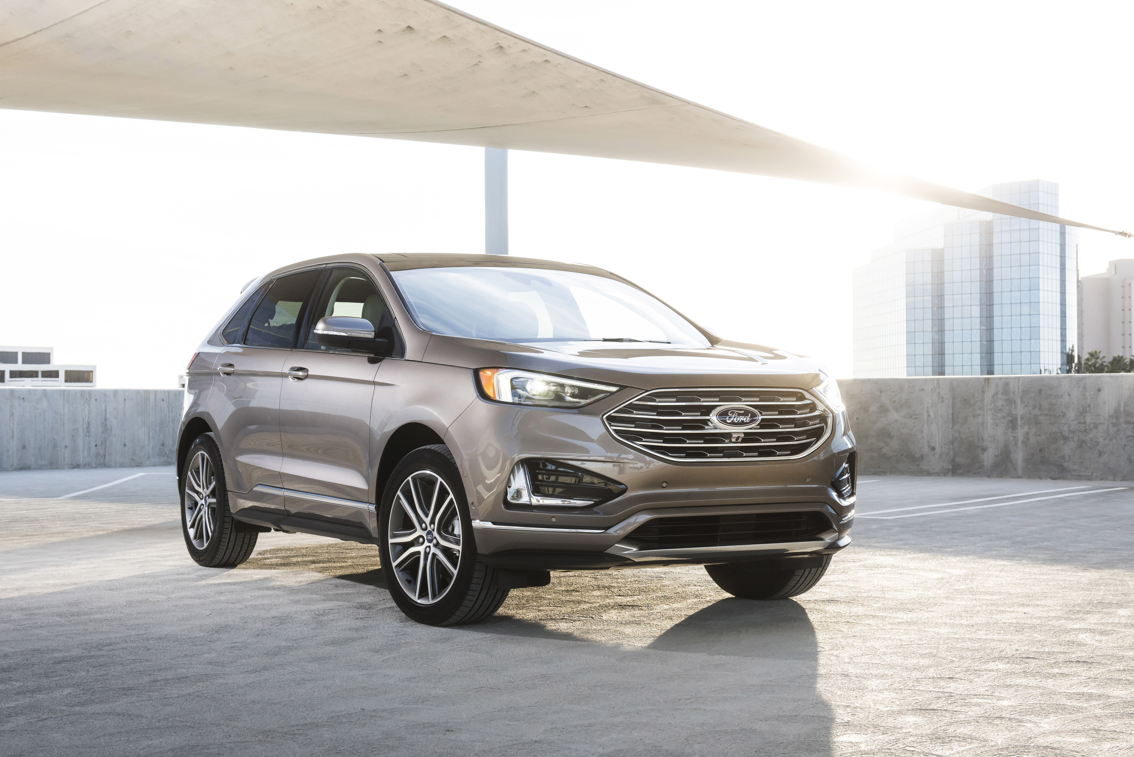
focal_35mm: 52
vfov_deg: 26.0
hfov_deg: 38.2
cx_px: 567
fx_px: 1638
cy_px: 378
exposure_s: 1/160
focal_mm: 52
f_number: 8
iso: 400
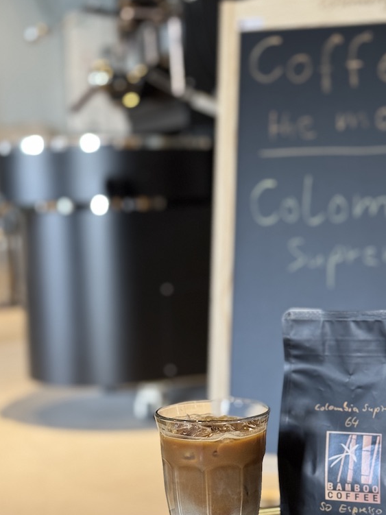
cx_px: 255
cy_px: 265
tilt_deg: -4.6
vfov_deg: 28.2
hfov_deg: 21.2
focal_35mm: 69
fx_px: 1026
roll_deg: +1.2
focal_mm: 6.76
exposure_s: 1/50
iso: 250
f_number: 1.78
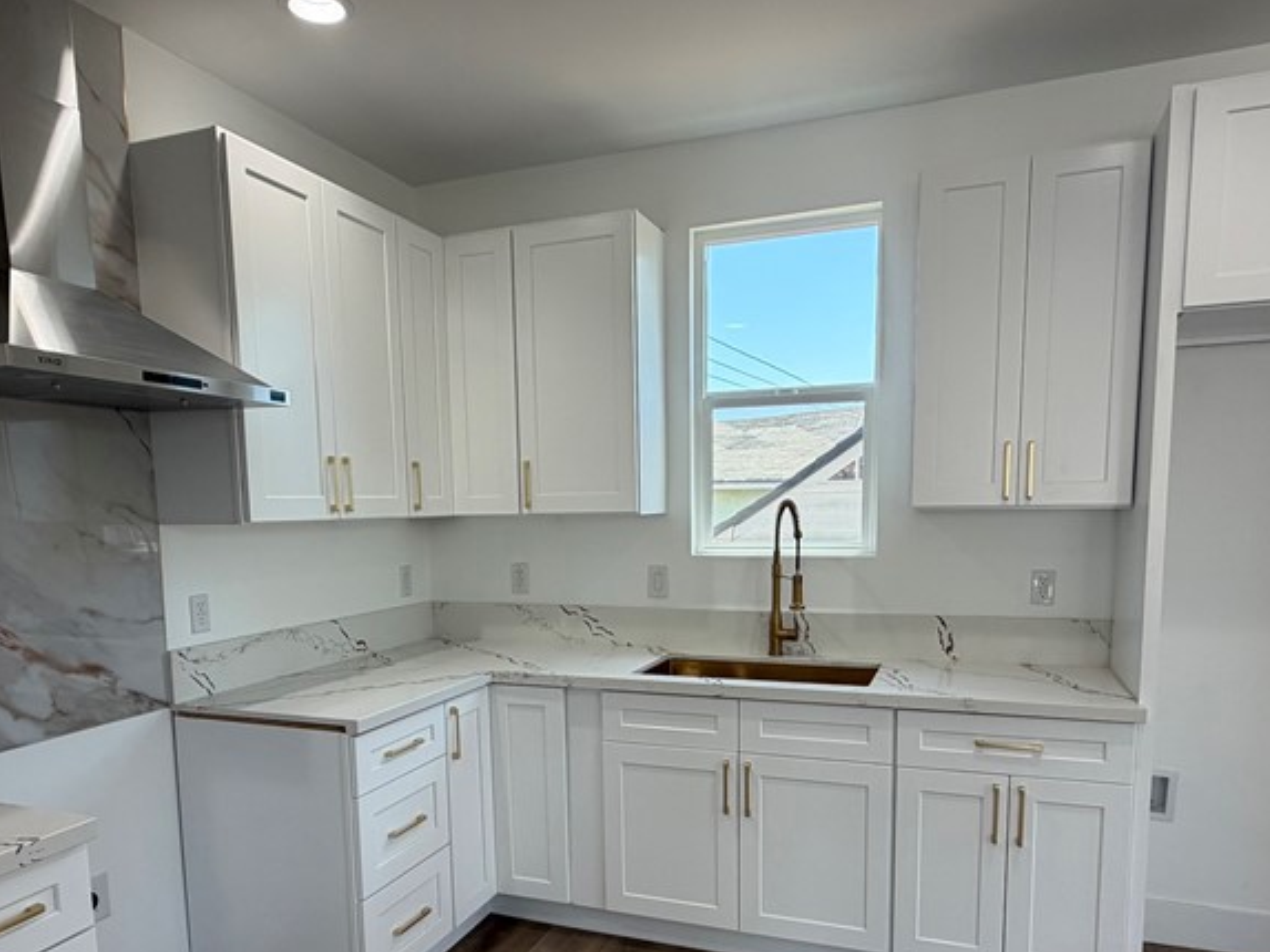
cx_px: 618
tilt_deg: -7.4
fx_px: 917
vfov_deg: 54.1
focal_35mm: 25
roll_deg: +1.1
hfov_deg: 69.4
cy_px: 615
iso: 80
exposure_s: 1/121
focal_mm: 2.22
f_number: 2.2
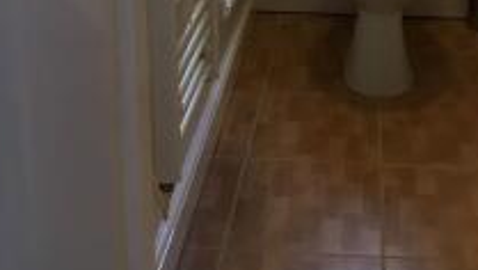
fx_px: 837
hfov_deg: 31.7
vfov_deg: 16.5
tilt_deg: -11.7
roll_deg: +0.9
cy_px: -148
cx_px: 302
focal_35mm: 66
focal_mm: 4.15
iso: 80
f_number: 2.2
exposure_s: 1/33
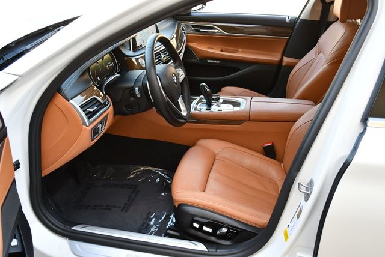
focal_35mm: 36
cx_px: 192
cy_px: 128
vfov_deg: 36.9
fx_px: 385
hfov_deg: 53.1
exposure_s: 1/250
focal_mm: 18
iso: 560
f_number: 3.5
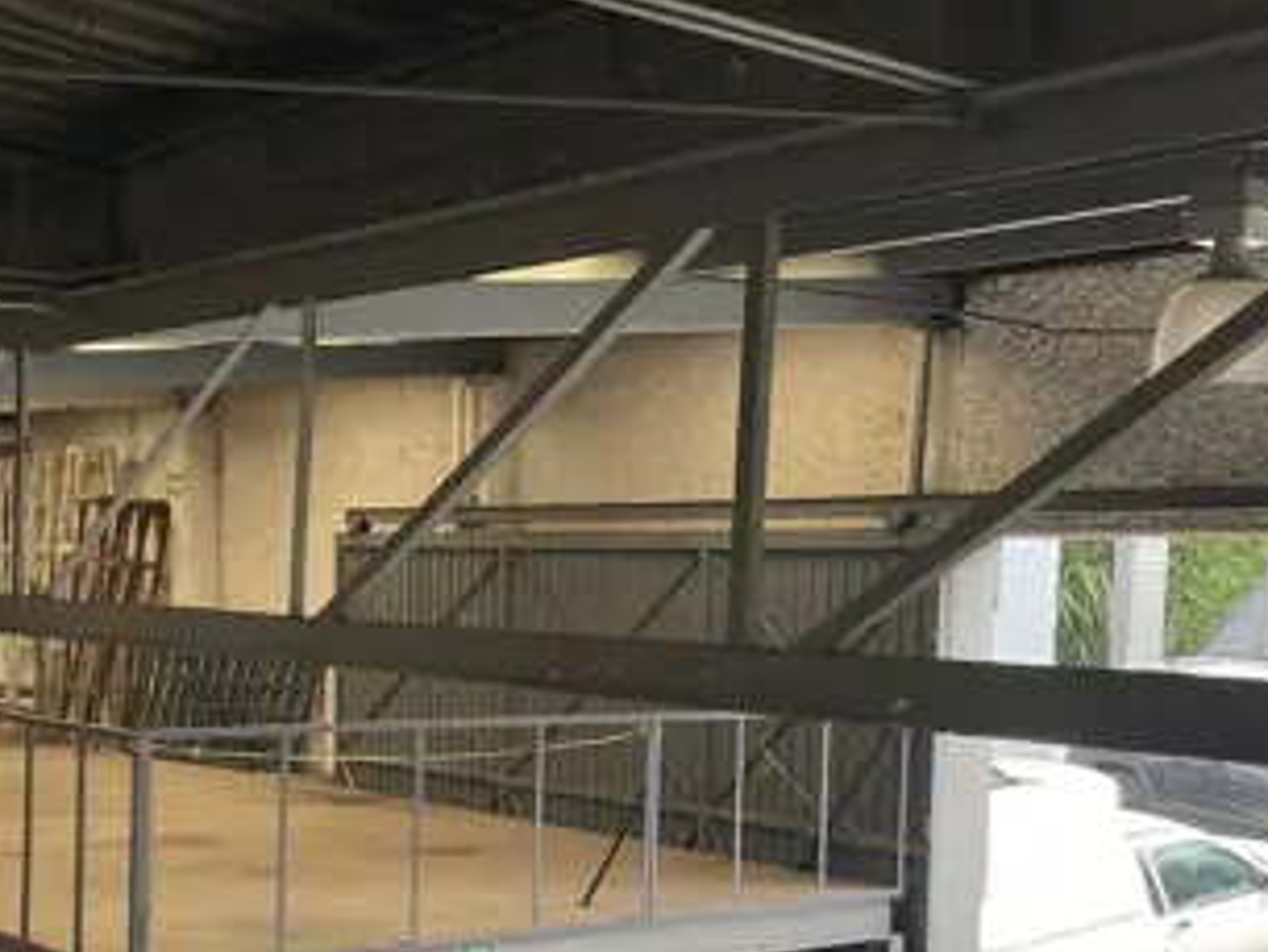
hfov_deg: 34.9
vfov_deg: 25.8
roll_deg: -1.4
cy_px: 831
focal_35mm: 55
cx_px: 649
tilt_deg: -6.7
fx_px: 2015
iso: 80
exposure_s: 1/121
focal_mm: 3.99
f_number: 1.8
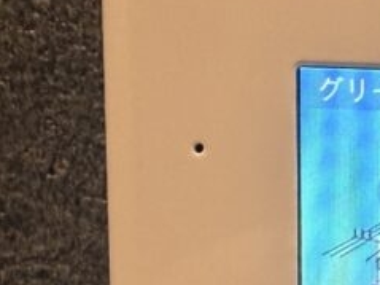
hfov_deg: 16.1
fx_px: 1130
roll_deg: -1.3
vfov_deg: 13.7
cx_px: 684
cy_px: 390
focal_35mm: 103
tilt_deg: -7.4
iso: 125
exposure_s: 1/105
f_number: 2.2
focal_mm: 2.22
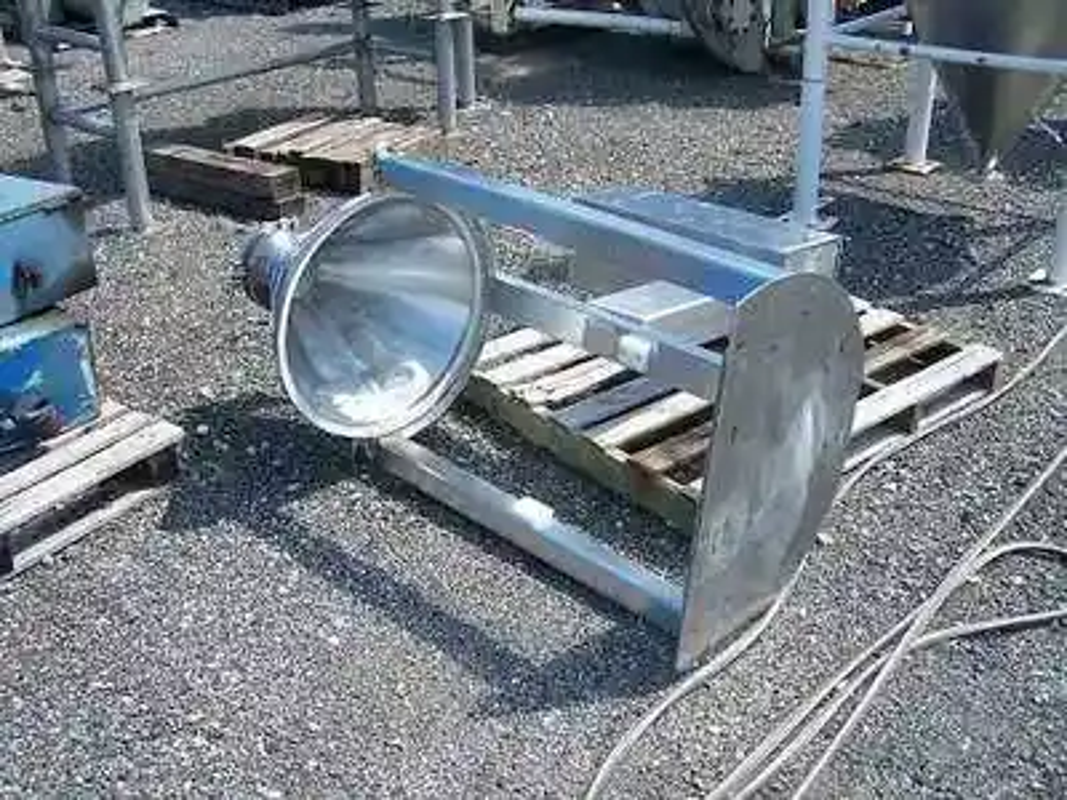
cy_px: 400
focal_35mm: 38
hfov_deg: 49.0
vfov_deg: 37.7
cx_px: 534
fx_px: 1171
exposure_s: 1/500
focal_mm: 6.3
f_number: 2.8
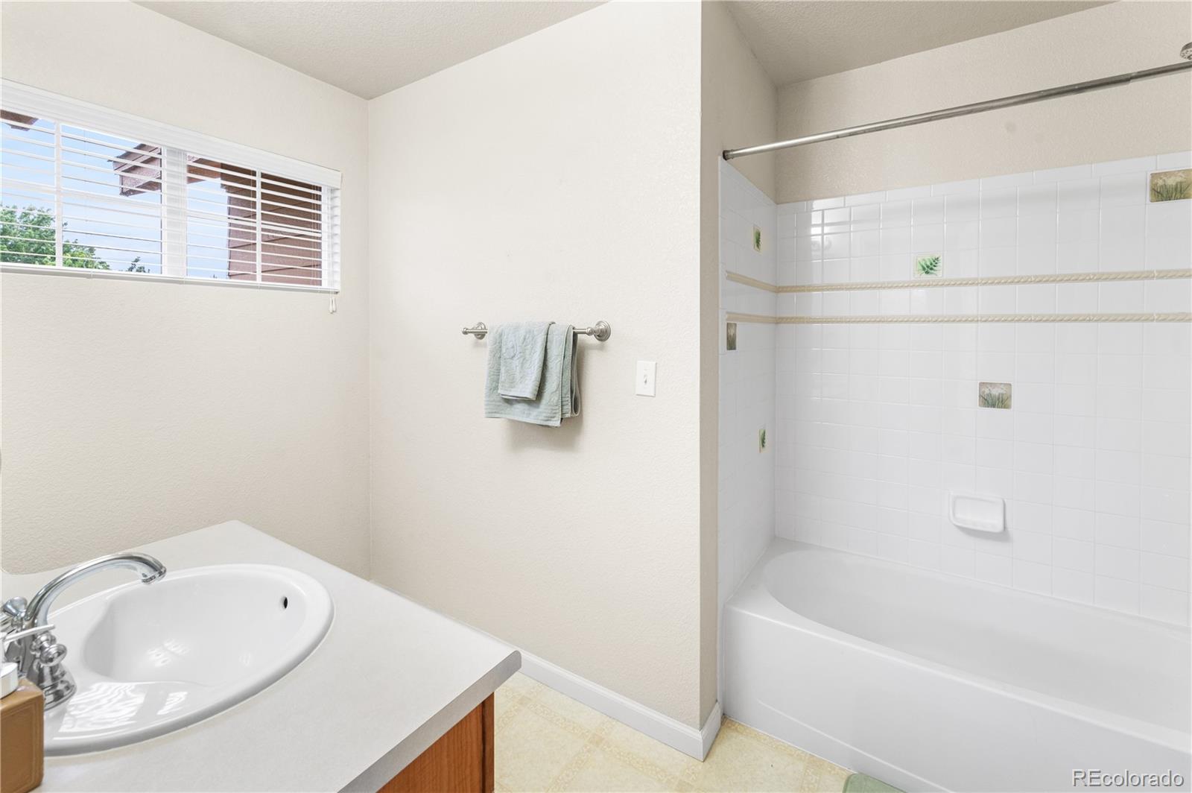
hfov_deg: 104.3
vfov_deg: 81.1
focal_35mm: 14
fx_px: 463
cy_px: 396
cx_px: 596
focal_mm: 14
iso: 800
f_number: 8
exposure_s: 1/2
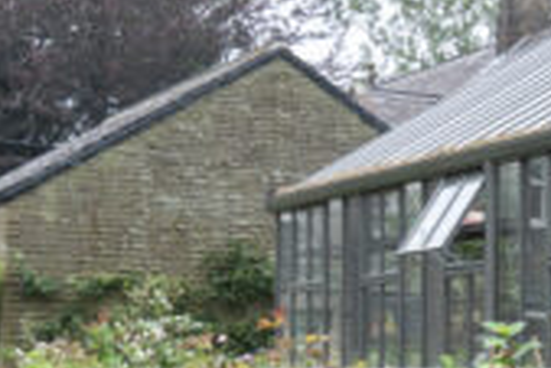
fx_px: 1884
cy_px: 409
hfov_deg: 13.5
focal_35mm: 123
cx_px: 1193
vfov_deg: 11.0
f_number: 8
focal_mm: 20
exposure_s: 1/40
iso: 200
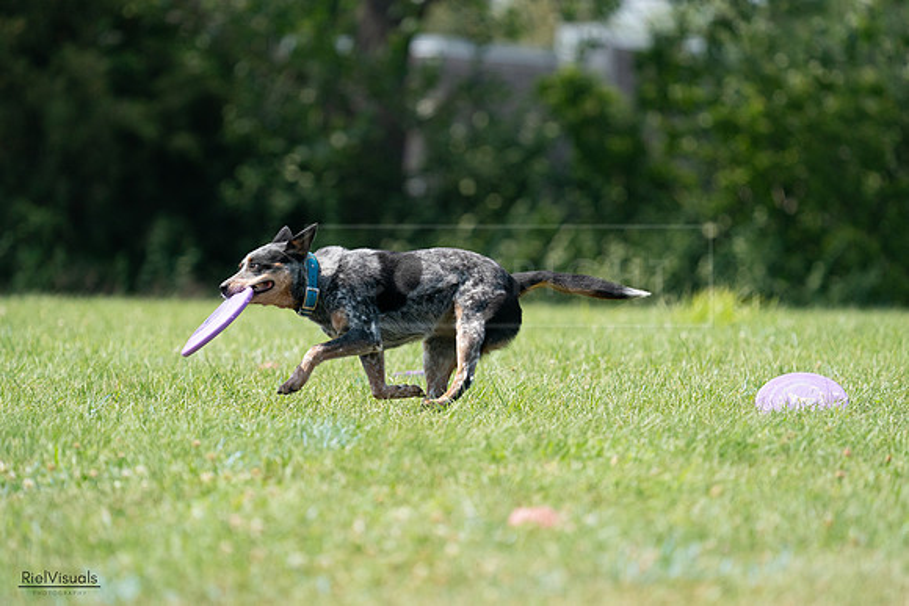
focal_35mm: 385
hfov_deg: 5.4
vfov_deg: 3.6
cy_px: 303
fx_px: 9723
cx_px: 454
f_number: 6.3
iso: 1600
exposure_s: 1/4000
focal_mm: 385
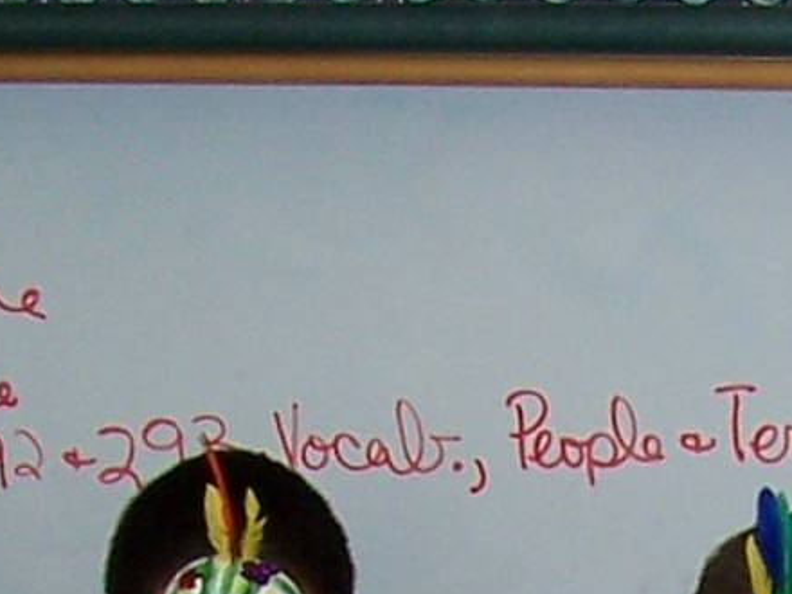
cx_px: 1156
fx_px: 4530
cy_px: 1649
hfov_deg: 9.7
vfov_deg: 6.9
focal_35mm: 198
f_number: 2.7
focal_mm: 5.6
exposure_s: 1/60
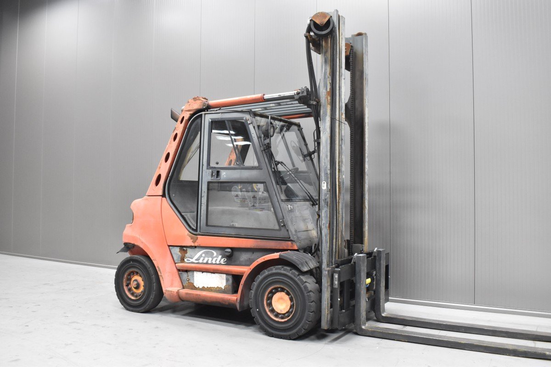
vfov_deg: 40.0
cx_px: 276
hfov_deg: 57.2
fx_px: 505
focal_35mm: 33
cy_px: 184
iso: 1600
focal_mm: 22
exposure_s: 1/25
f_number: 5
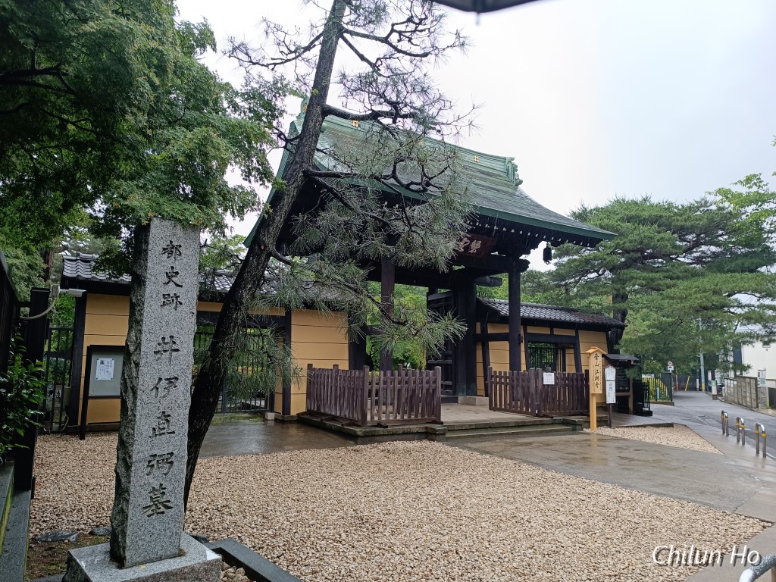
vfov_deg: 56.8
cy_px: 291
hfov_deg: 71.6
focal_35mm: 24
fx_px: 538
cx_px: 388
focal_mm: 6.14
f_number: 1.65
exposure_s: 1/100
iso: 93
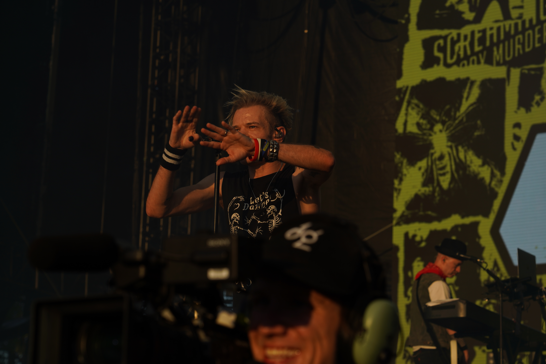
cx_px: 273
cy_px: 182
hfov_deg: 19.5
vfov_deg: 13.0
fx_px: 1592
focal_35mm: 105
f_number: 8
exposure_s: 1/500
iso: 100
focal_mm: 105
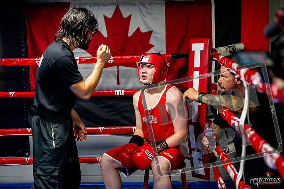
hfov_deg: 28.8
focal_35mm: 70
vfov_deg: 19.5
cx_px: 142
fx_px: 552
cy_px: 94
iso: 4000
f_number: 2
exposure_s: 1/1000
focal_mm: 70
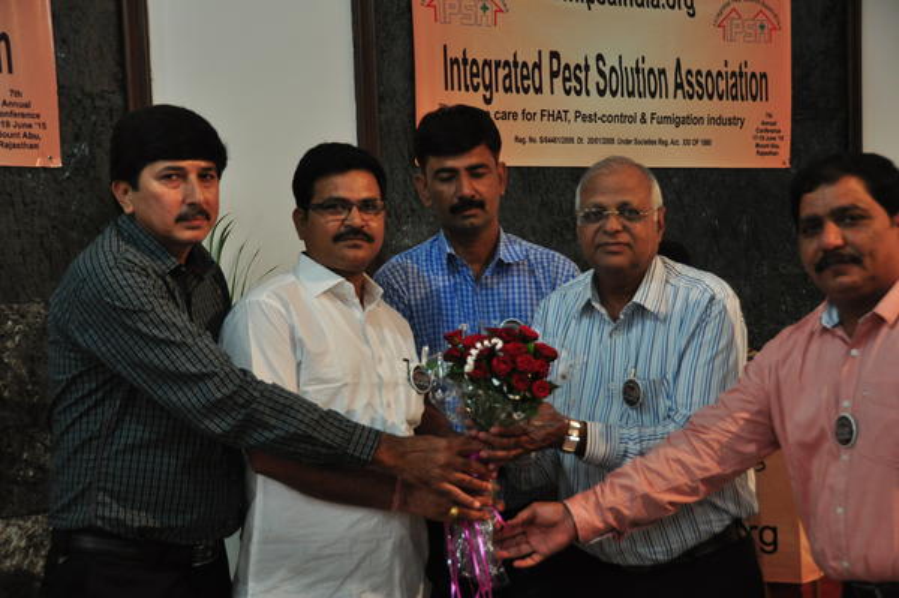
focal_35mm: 66
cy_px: 299
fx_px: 1647
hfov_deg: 30.5
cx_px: 450
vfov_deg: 20.6
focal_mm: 44
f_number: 4.5
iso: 800
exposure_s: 1/50
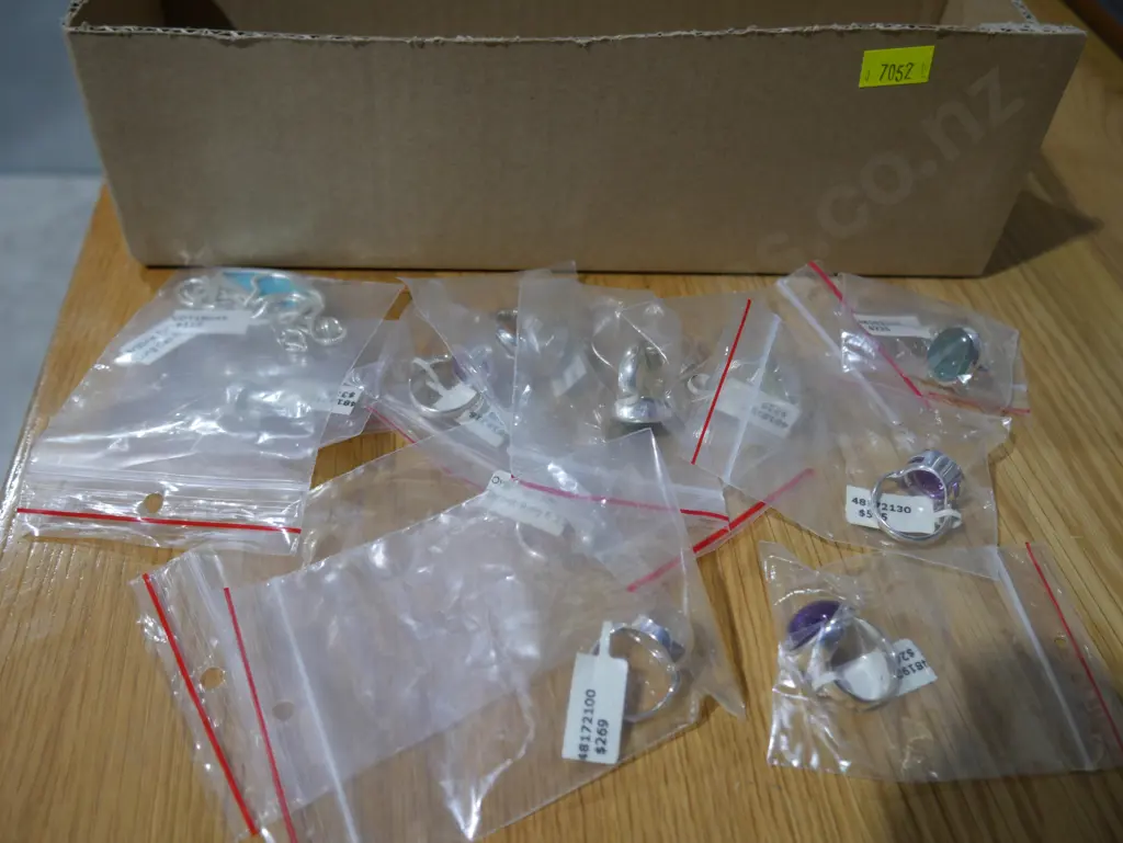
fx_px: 1039
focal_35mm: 32
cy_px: 422
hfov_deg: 56.8
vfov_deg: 44.2
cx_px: 562
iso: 200
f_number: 3.6
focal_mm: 16
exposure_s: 1/60
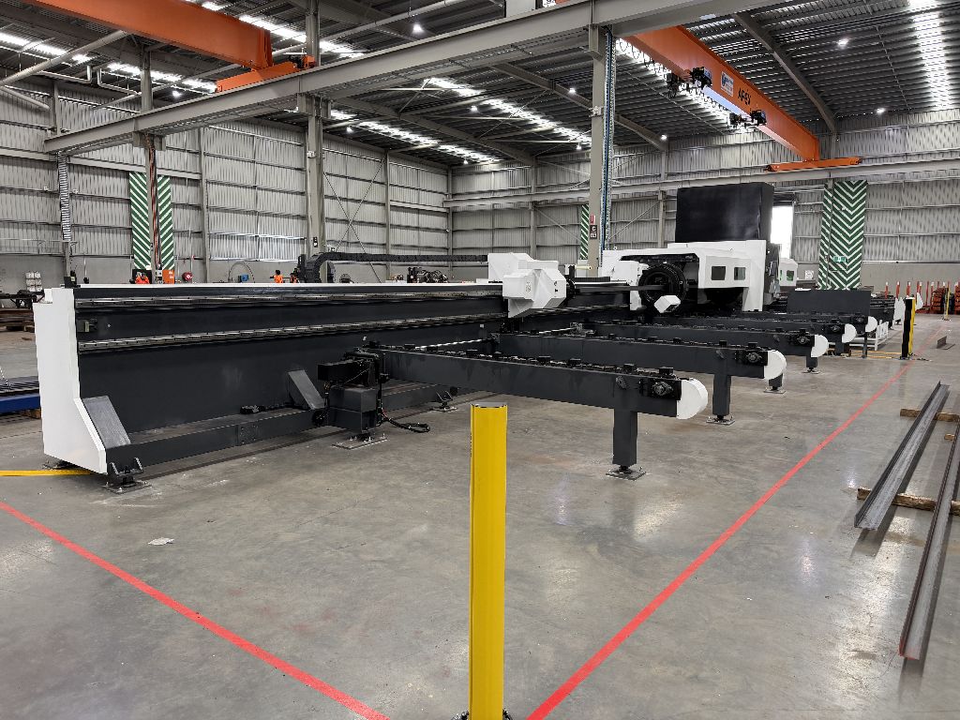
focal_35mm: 24
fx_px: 666
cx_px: 480
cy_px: 360
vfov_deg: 56.8
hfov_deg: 71.6
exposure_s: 1/121
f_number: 1.78
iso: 200
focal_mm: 6.76
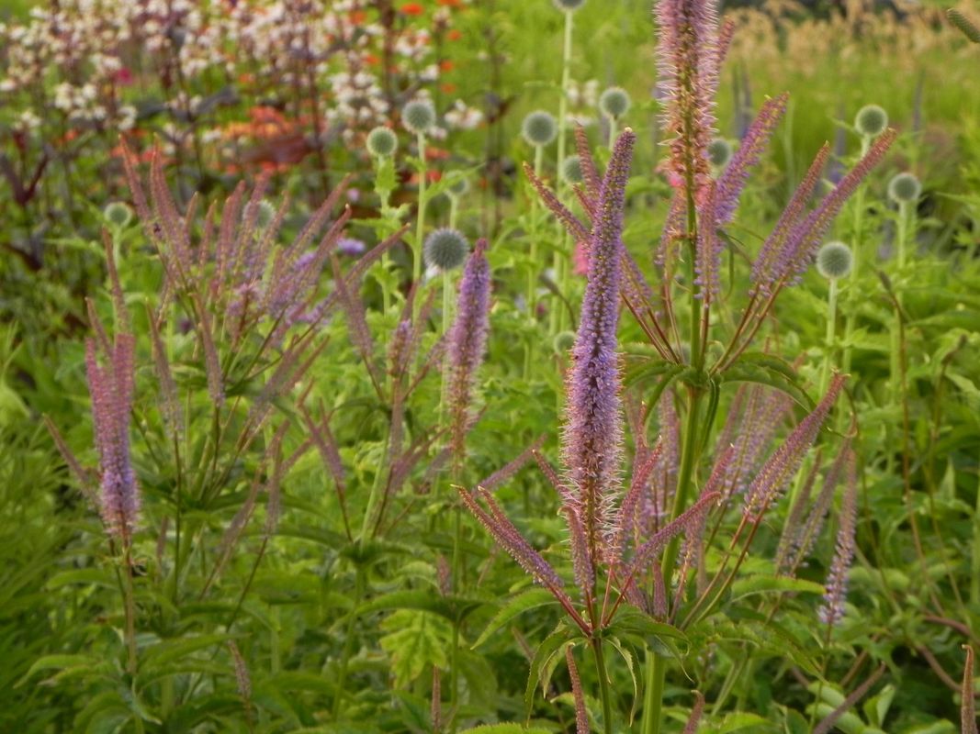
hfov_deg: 12.2
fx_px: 4586
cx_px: 490
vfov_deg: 9.2
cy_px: 367
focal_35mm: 162
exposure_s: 1/15
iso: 160
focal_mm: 28.8
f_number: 5.6
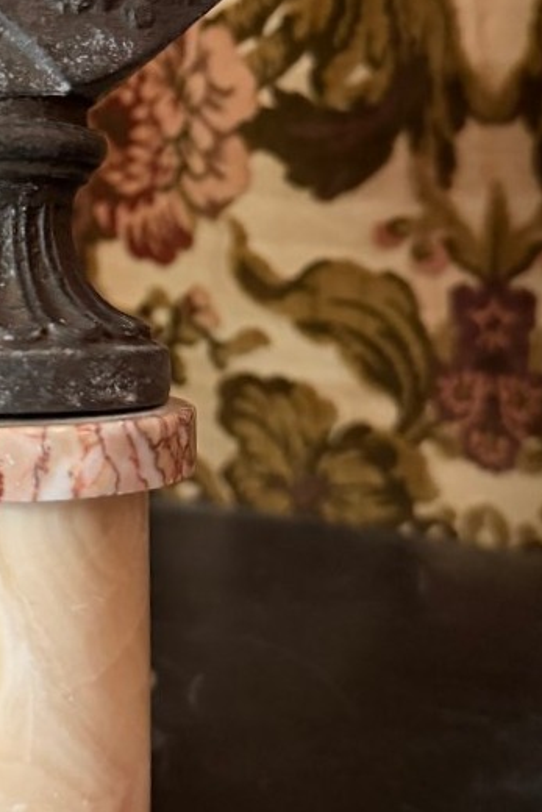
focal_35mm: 54
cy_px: 220
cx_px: -22
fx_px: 1219
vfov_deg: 36.2
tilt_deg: +0.7
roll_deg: -0.5
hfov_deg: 23.8
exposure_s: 1/33
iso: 800
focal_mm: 6.76
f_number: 1.78
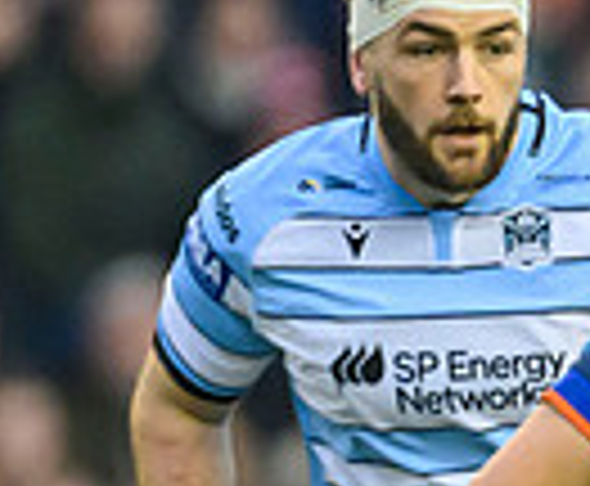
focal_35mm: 2984
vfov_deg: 0.5
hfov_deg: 0.6
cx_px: 1831
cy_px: 969
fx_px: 52732
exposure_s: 1/1600
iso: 4000
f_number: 3.2
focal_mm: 400
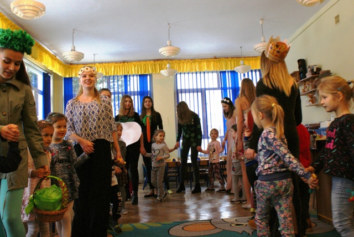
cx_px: 177
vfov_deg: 43.7
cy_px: 118
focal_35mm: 30
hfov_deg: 61.9
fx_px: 295
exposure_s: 1/60
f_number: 5.6
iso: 400
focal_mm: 20
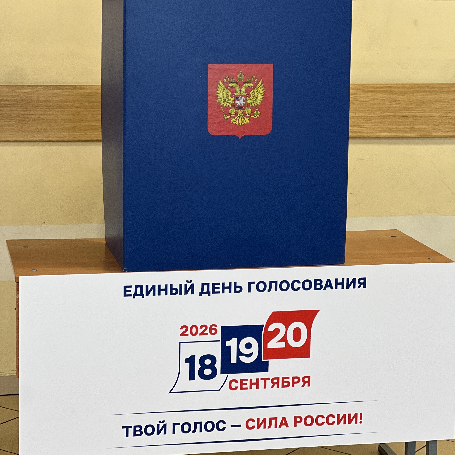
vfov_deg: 19.1
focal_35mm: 91
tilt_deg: -7.6
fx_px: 1353
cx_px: 228
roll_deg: +0.2
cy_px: 187
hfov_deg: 19.1
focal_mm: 9
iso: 125
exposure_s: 1/50
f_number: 2.8
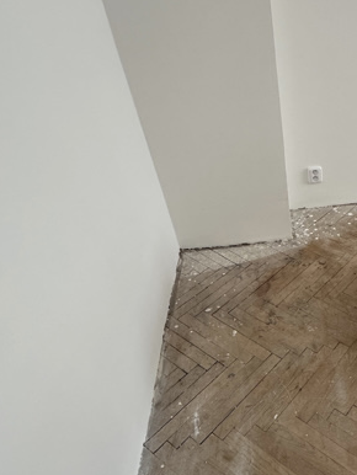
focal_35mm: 29
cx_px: 362
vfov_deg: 61.6
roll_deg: -2.4
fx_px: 398
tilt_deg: -36.8
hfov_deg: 41.5
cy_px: 235
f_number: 2.2
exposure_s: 1/99
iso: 320
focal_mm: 2.22
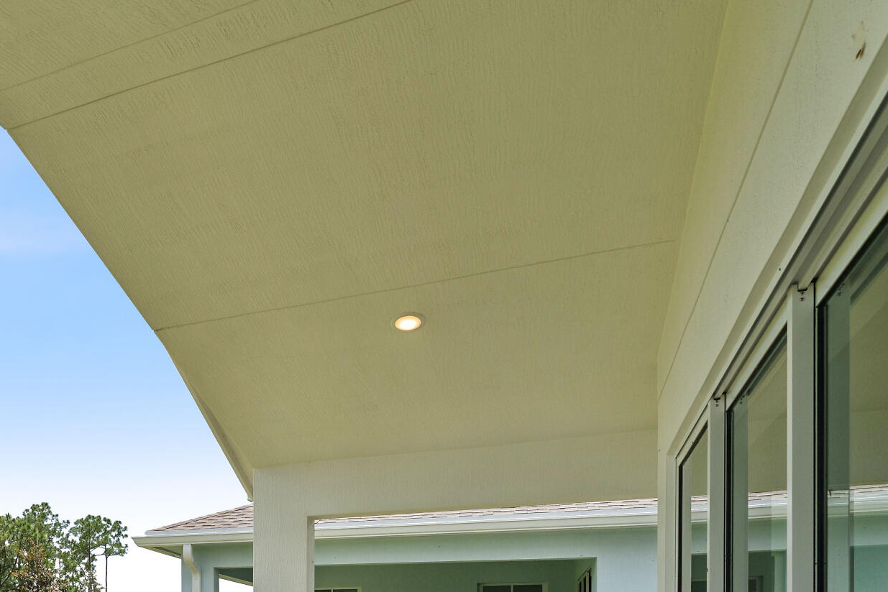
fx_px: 875
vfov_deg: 33.1
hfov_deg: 49.2
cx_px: 123
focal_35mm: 35
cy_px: 640
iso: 100
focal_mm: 14.6
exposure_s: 1/320
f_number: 8
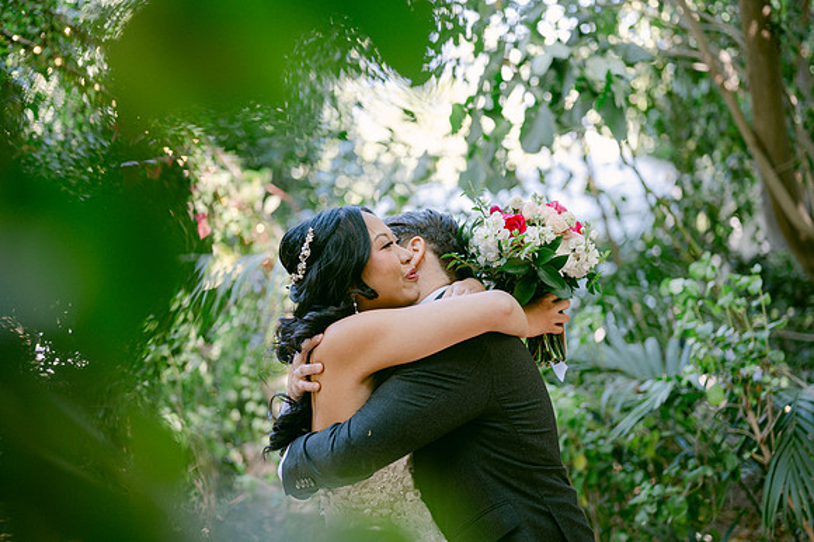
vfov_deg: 27.0
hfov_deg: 39.6
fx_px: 1130
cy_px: 271
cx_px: 407
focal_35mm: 50
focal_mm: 50
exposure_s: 1/125
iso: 200
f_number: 1.8
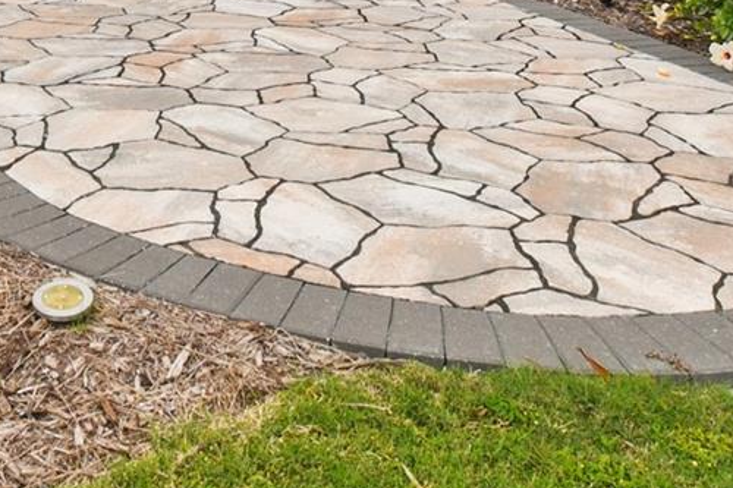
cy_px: -234
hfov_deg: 39.3
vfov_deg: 23.0
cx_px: 135
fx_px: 977
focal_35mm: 48
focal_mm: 10
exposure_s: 1/80
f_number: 7.1
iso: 100
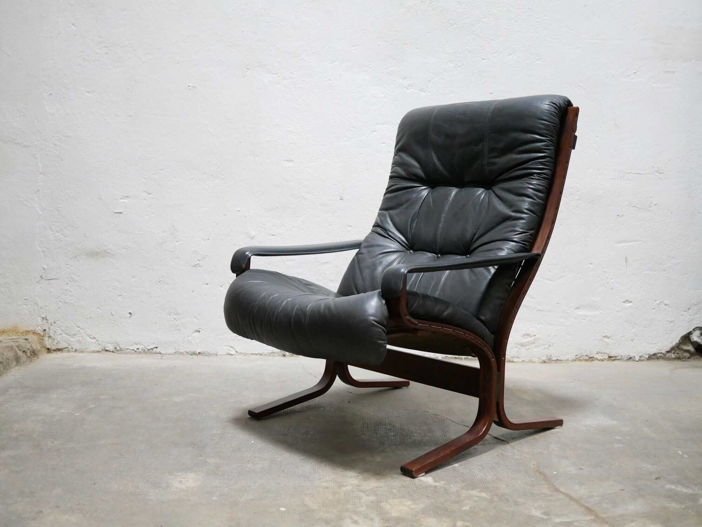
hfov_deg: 46.8
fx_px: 812
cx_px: 351
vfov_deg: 36.0
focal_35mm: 40
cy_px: 264
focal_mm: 20
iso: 1600
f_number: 1.7
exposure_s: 1/60
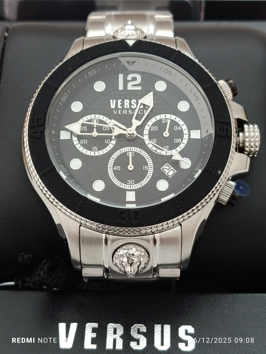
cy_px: 177
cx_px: 133
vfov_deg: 27.0
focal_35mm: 72
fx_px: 738
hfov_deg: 20.4
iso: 456
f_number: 1.7
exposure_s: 1/100
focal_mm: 5.24
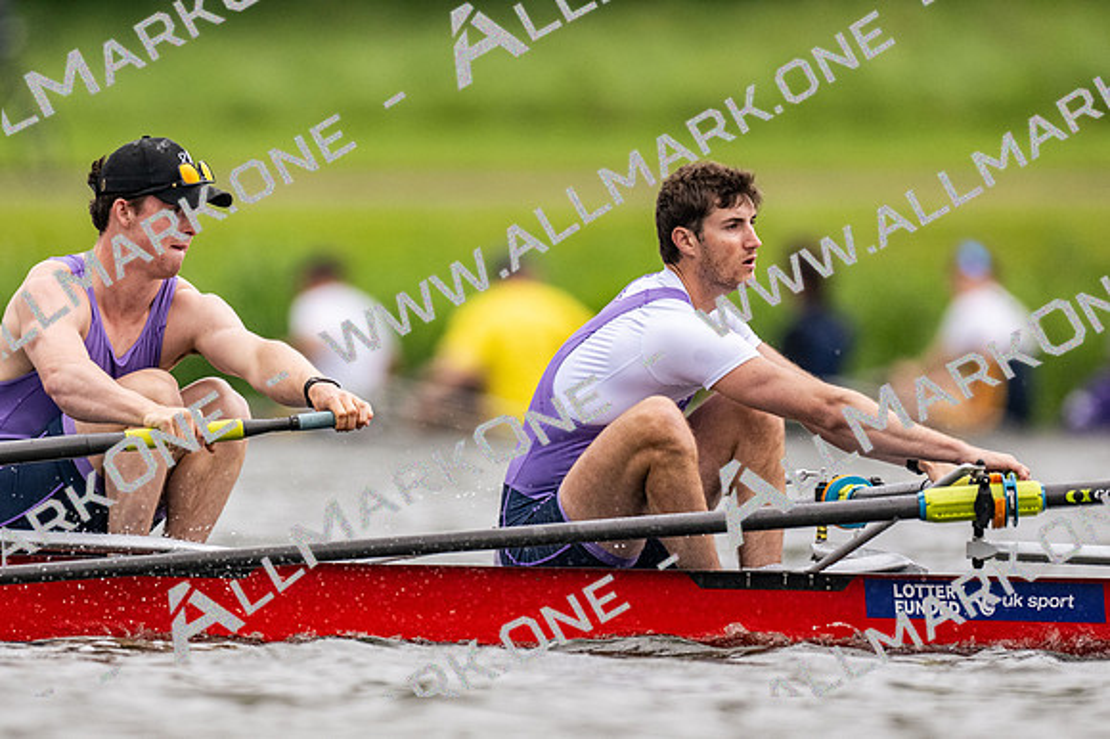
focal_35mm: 900
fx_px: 27733
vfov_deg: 1.5
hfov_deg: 2.3
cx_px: 555
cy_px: 370
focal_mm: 600
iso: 1100
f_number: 4
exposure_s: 1/2000
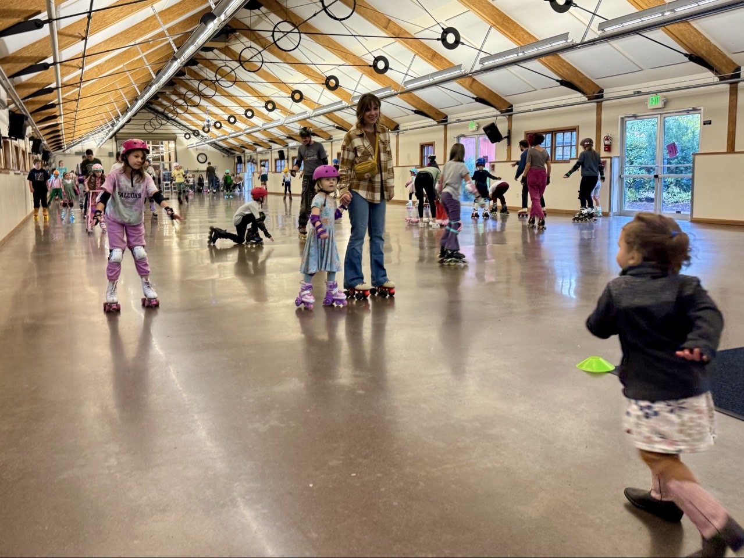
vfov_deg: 56.8
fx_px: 516
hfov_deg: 71.6
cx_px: 372
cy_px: 279
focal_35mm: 24
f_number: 1.78
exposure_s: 1/60
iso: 200
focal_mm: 6.76
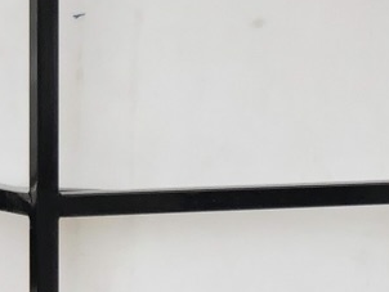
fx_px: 3869
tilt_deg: -8.0
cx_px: 314
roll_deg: -1.0
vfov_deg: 4.3
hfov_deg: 5.8
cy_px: 314
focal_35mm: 344
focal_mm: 6
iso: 16
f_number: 2.4
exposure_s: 1/220
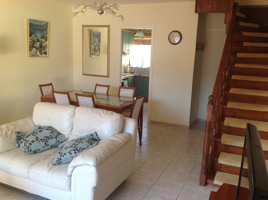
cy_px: 100
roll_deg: -1.7
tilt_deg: -11.3
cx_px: 134
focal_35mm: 35
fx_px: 271
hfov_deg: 52.7
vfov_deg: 40.6
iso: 64
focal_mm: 4.28
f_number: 2.4
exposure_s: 1/60
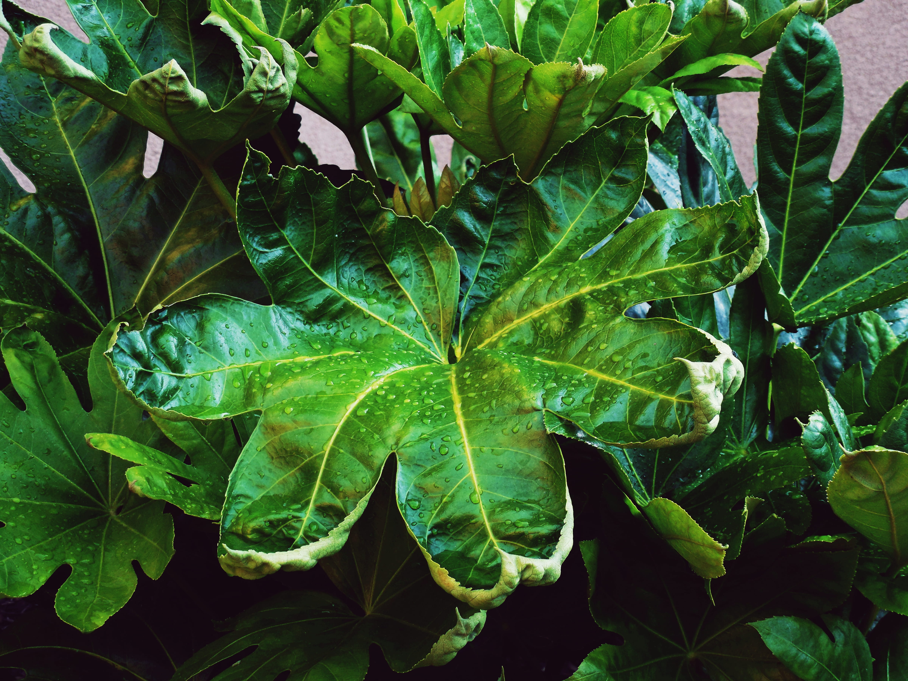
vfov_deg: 16.6
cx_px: 454
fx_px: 2335
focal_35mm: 89
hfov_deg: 22.0
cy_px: 340
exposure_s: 1/80
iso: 125
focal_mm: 16
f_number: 4.6
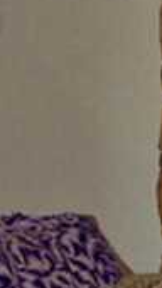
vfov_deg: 11.0
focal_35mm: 195
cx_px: 538
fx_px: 1485
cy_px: 158
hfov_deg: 5.7
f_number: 2.8
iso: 120
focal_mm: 6.3
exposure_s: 1/45
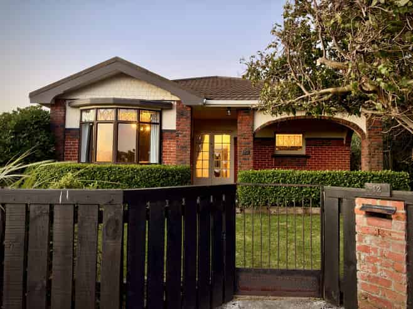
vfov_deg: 56.8
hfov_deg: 71.6
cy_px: 154
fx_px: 286
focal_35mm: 24
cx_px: 206
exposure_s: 1/100
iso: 200
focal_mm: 6.93
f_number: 1.8
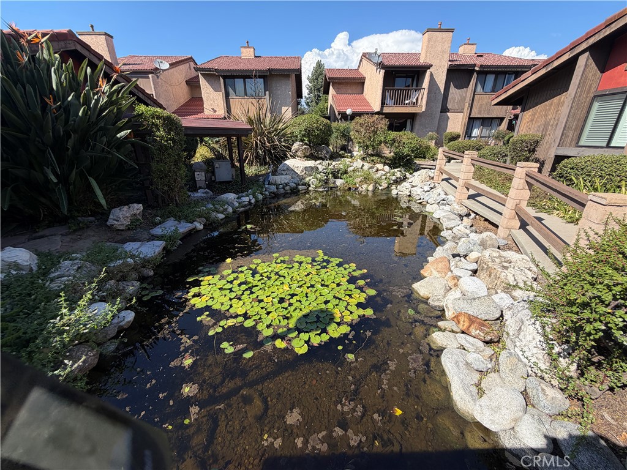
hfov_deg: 102.1
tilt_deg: -21.9
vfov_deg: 85.7
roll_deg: -0.4
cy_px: 235
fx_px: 254
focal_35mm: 14
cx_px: 314
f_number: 2.2
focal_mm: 2.22
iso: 32
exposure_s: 1/770
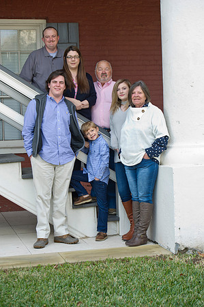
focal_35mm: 82
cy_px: 154
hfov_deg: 16.6
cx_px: 102
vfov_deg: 24.8
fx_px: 699
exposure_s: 1/100
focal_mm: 82
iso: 160
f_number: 4.5
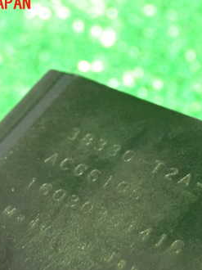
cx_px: 128
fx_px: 950
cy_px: 178
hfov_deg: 12.1
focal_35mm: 122
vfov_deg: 16.1
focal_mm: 11.88
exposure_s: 1/15
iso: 1250
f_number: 3.8
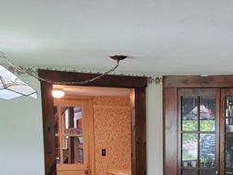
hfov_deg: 26.6
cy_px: 190
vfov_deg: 20.1
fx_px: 471
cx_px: 220
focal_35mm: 70
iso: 200
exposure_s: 1/40
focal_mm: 2.91
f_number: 1.9
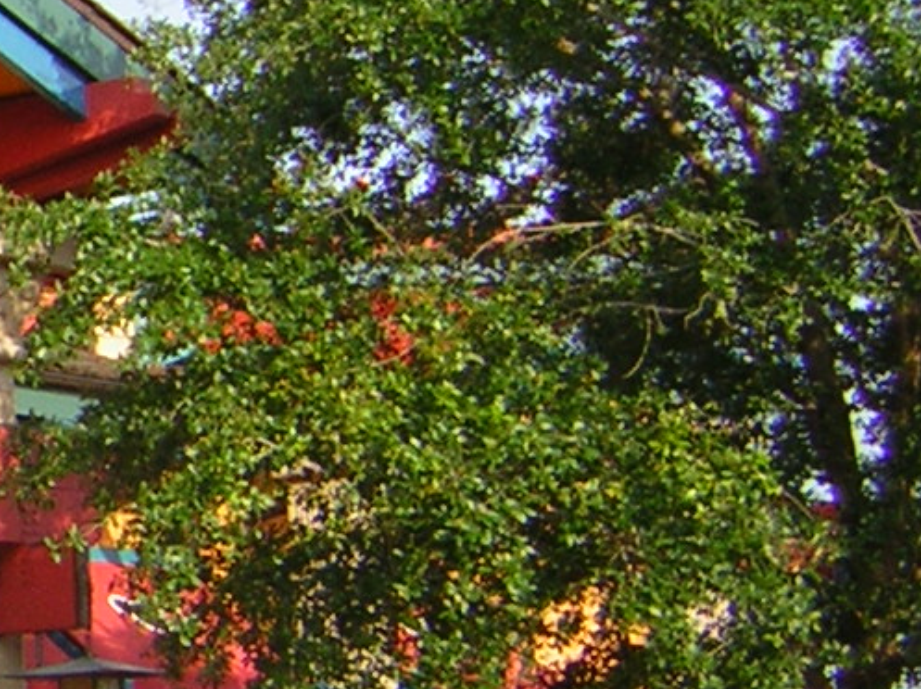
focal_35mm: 116
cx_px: -532
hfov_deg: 15.4
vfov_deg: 12.8
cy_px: 311
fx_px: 3084
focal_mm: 4.7
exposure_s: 1/187
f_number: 5.2
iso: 50
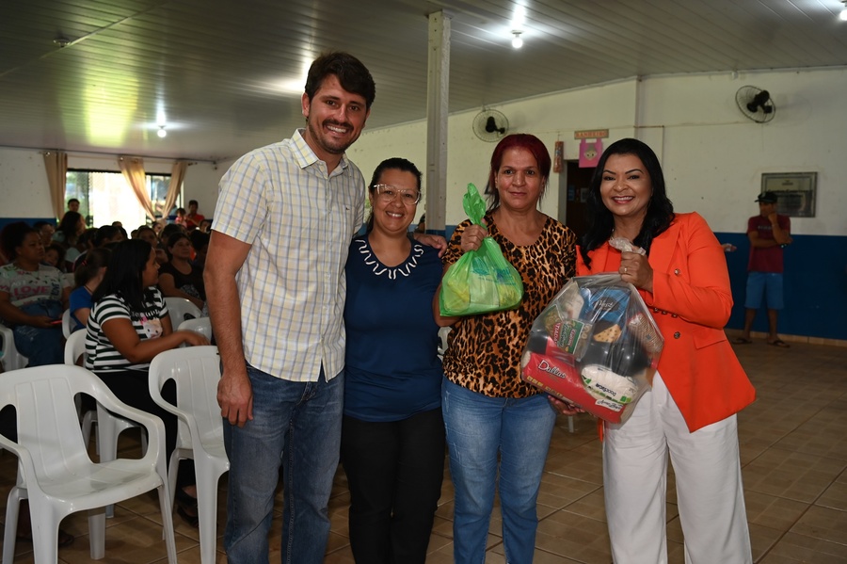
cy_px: 282
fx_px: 799
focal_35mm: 34
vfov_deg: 38.8
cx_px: 424
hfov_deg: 55.8
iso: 640
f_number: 4
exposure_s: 1/60
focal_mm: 34
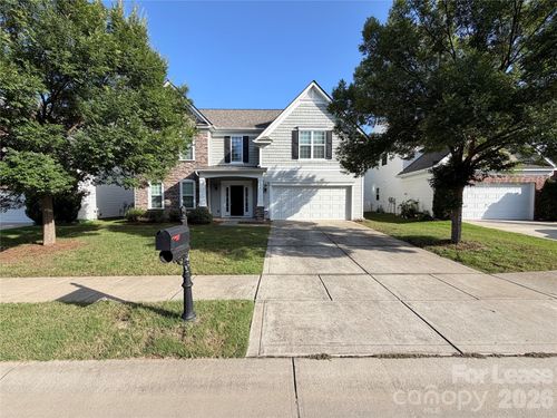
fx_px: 225
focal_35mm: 14
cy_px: 209
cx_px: 278
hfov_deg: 102.1
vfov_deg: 85.7
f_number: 2.2
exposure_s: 1/770
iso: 40
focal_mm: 2.22
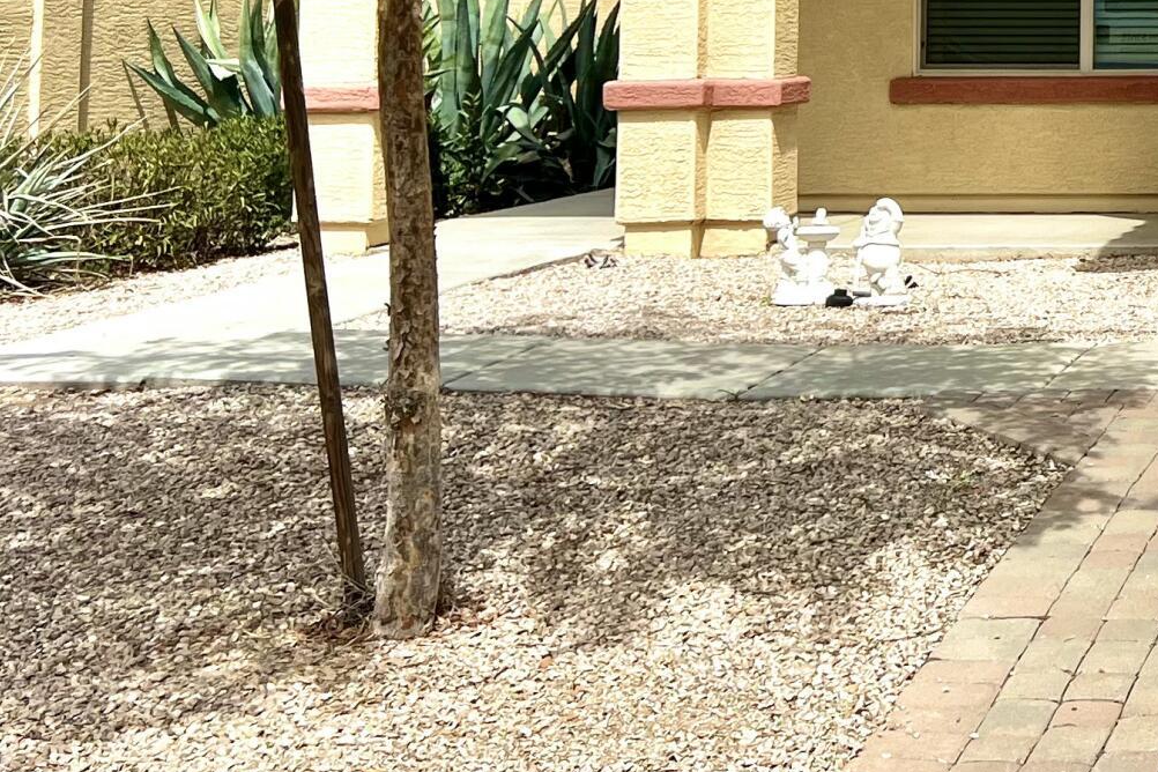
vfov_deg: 16.1
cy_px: -198
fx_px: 2605
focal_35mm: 81
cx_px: 1510
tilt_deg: +4.6
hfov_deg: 22.4
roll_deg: +0.6
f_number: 1.5
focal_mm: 5.7
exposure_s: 1/5587
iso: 50
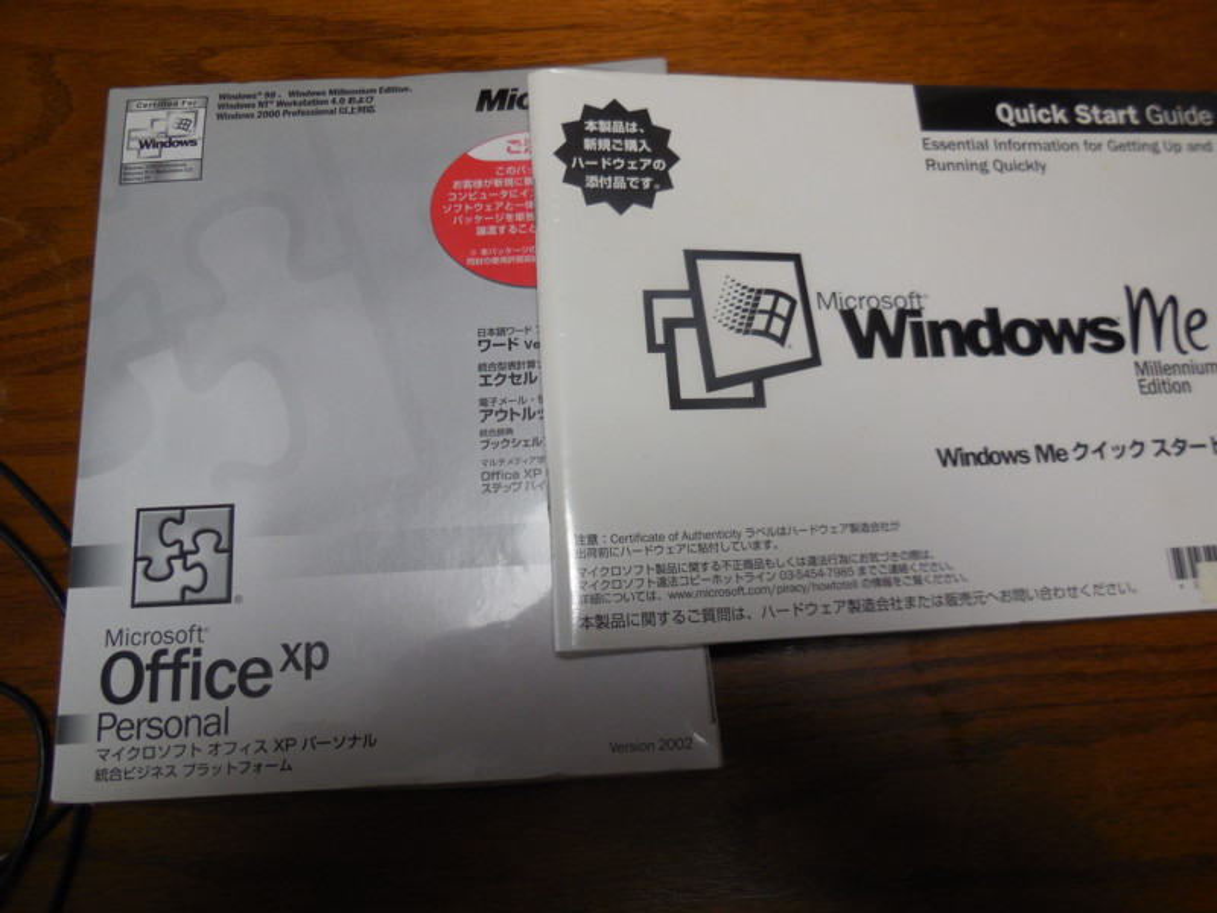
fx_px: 879
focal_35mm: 25
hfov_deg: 69.4
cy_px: 456
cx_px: 608
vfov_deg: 54.9
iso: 250
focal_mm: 4.5
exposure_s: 1/30
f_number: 3.1
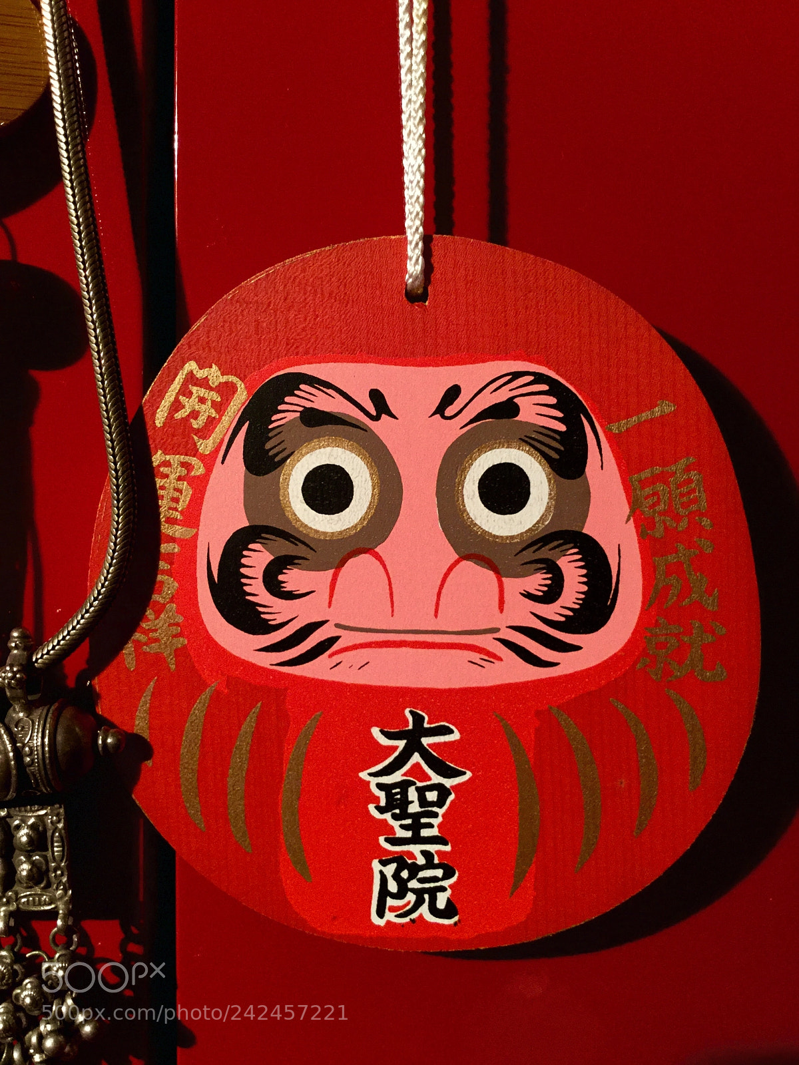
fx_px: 954
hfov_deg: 45.4
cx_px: 400
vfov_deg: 58.4
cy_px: 532
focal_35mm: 31
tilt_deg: -4.1
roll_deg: -0.1
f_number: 2.4
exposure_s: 1/25
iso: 200
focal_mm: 3.3
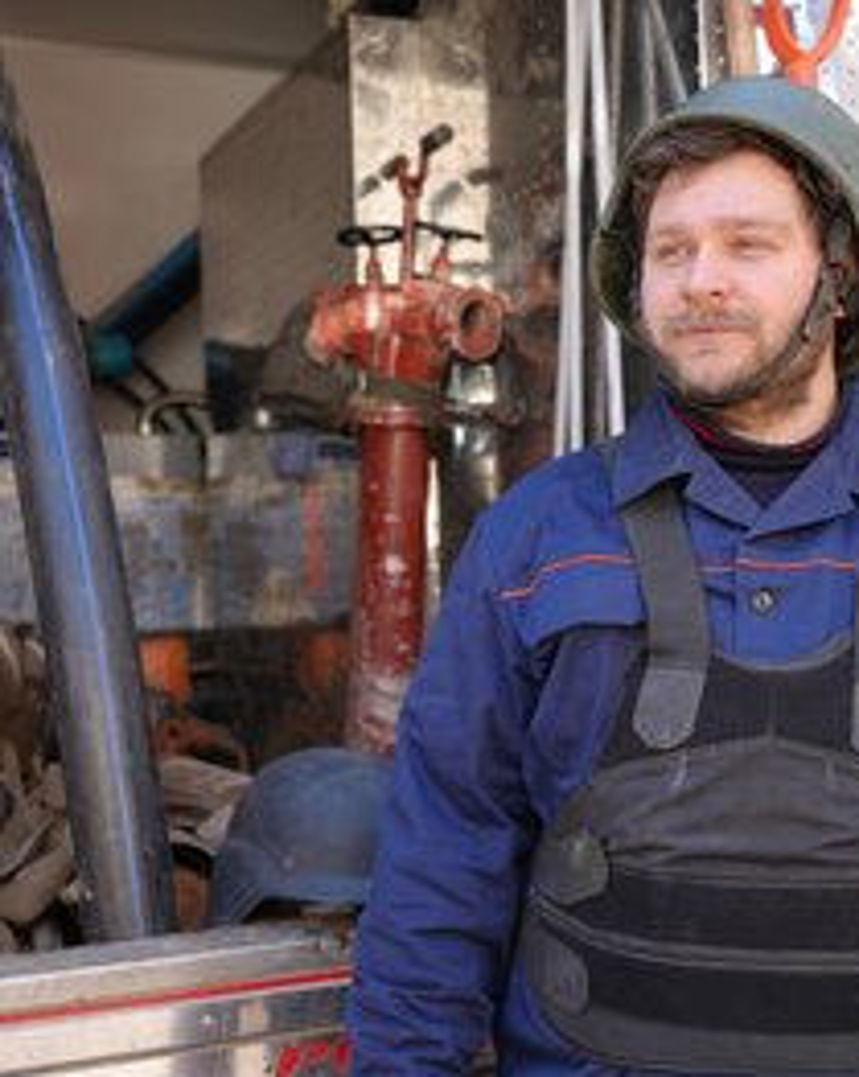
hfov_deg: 27.0
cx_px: 559
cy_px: 545
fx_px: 1783
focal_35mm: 56
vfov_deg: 33.6
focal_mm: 39
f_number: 4
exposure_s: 1/160
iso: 200
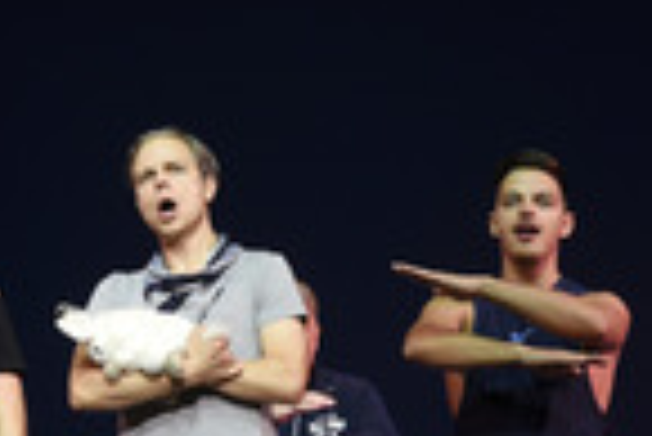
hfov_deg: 11.4
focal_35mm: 180
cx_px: 357
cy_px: 360
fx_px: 3263
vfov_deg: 7.6
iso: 1000
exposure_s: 1/60
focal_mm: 58
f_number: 6.3
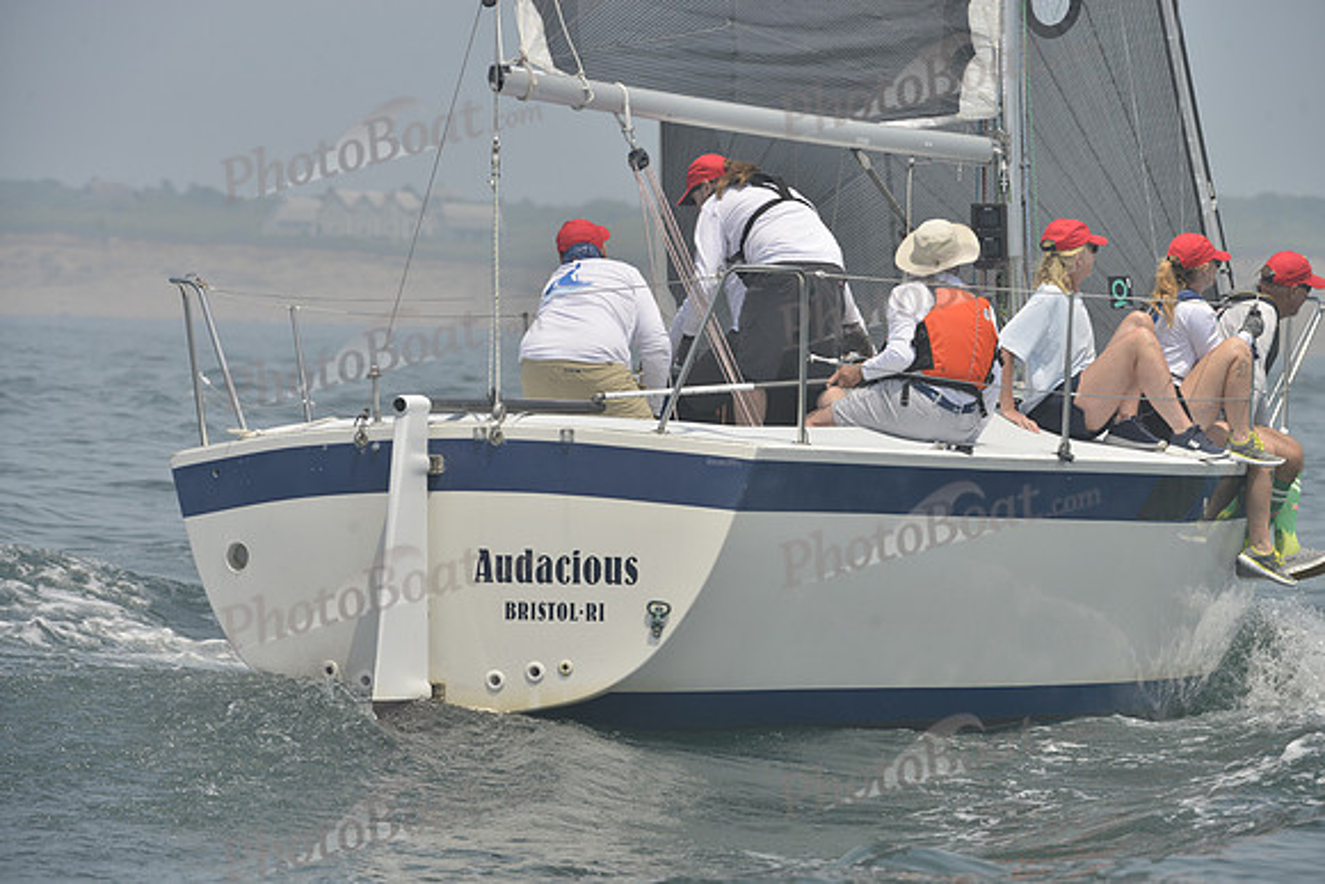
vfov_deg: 6.5
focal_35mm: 210
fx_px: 7731
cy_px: 442
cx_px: 662
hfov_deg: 9.8
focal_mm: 210
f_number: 8
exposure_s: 1/1000
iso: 280
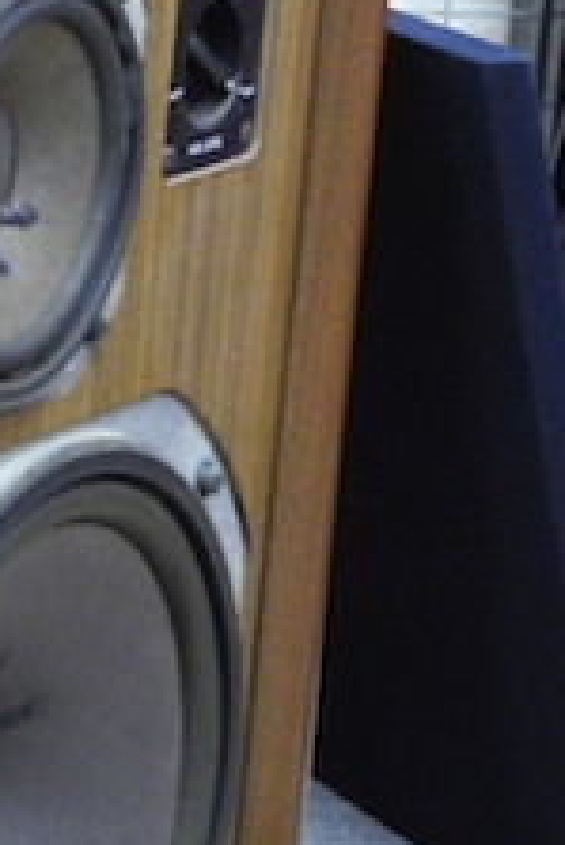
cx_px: -1005
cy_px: 407
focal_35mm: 189
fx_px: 4442
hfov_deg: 6.7
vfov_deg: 10.9
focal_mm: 9.7
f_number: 3.2
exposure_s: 1/8.9
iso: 400
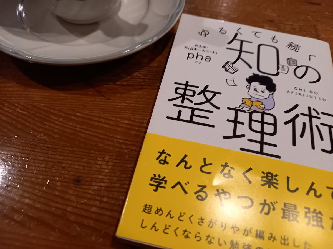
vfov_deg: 54.9
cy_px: 124
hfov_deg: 69.4
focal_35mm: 25
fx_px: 240
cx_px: 166
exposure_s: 1/33.3
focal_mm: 4.6
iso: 400
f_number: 2
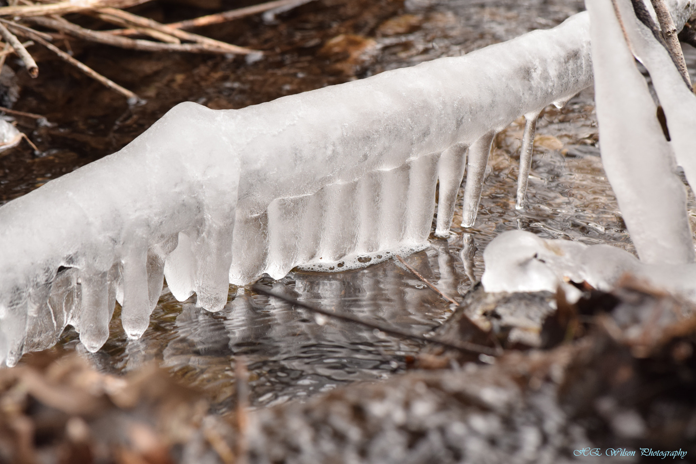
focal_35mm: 195
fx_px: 3769
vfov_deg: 7.0
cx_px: 348
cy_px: 232
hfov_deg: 10.5
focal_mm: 130
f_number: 8
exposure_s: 1/320
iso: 800
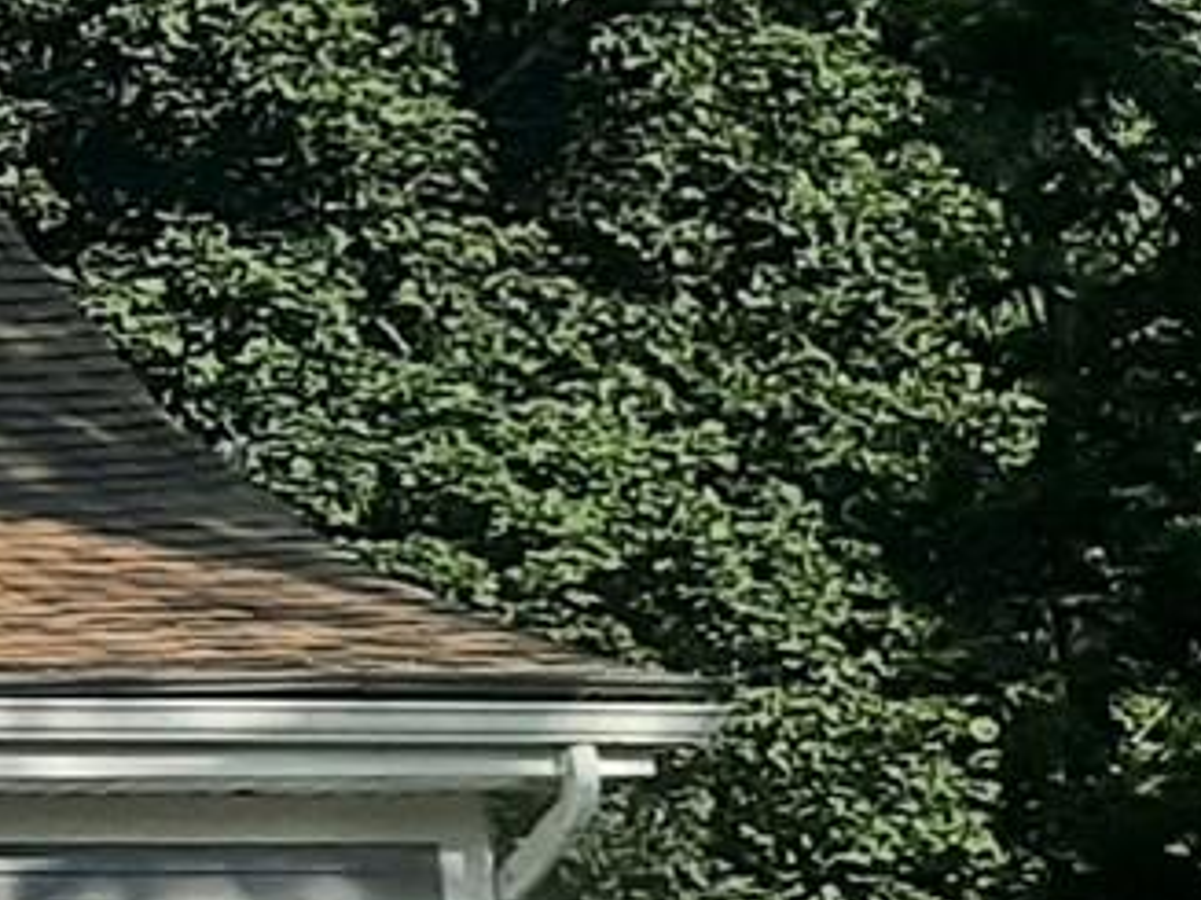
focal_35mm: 163
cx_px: -1715
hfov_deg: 10.4
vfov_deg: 9.1
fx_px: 5653
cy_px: 716
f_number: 1.7
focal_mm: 3.93
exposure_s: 1/5000
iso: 40
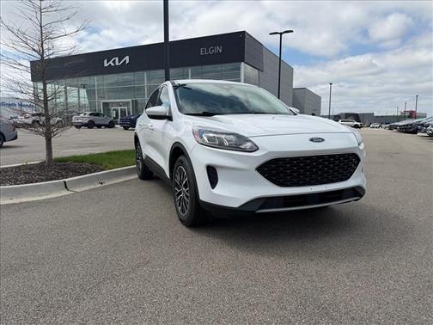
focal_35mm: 24
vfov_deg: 56.8
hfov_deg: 71.6
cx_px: 216
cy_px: 162
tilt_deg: -6.7
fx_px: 300
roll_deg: +0.5
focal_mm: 6.76
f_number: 1.78
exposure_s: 1/6173
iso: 80
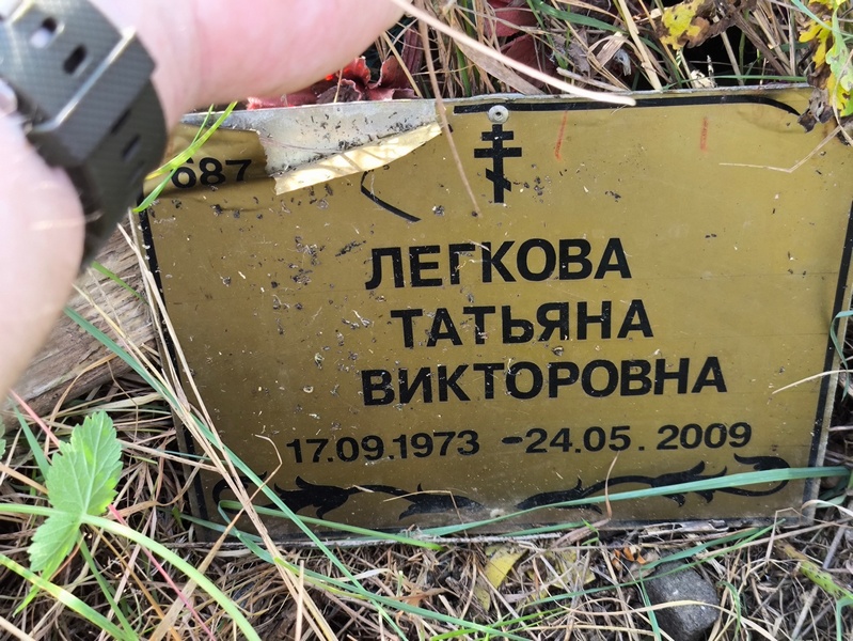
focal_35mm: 50
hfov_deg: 38.2
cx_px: 426
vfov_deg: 29.1
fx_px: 1233
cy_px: 320
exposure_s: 1/100
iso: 80
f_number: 1.7
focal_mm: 4.71
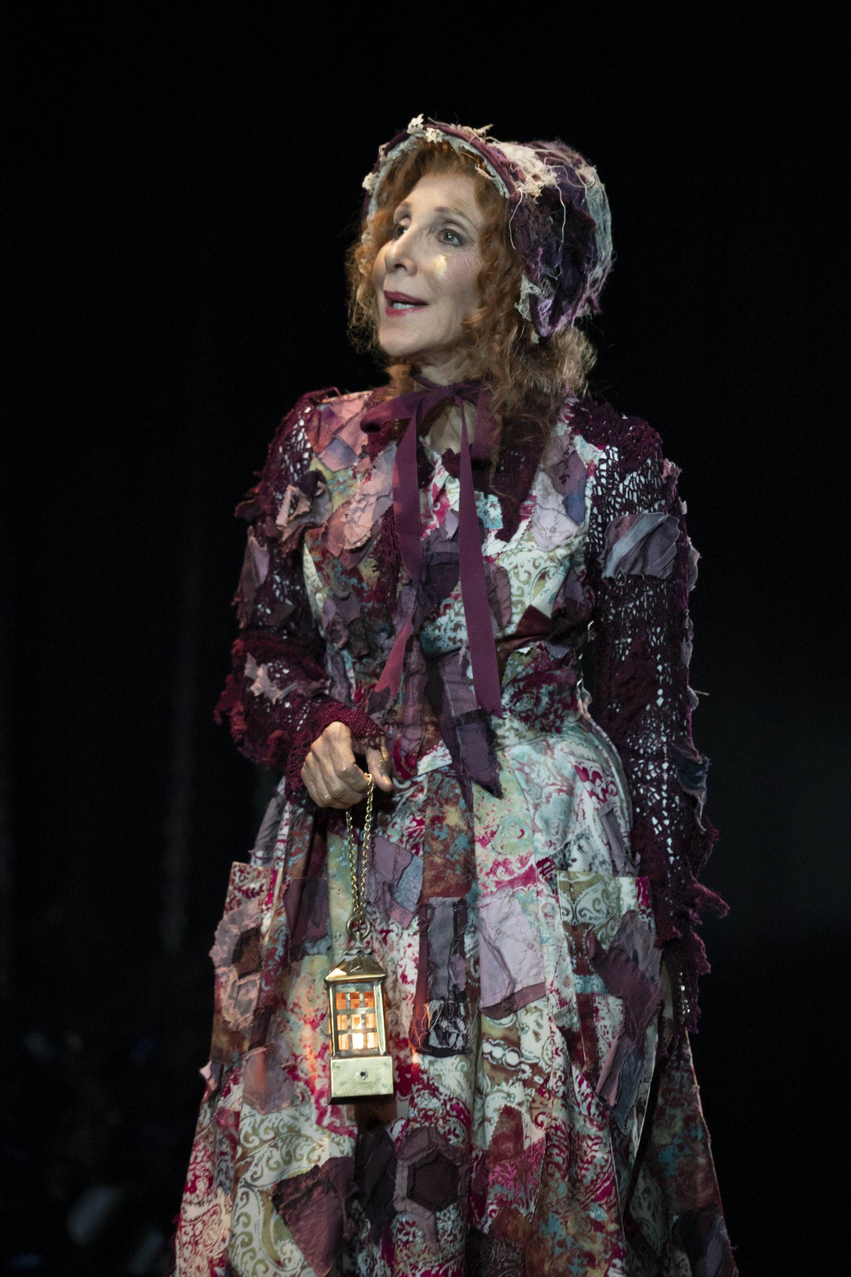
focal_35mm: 132
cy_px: 638
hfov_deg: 10.4
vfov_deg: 15.5
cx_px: 426
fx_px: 4680
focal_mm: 132
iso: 8000
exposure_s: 1/250
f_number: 4
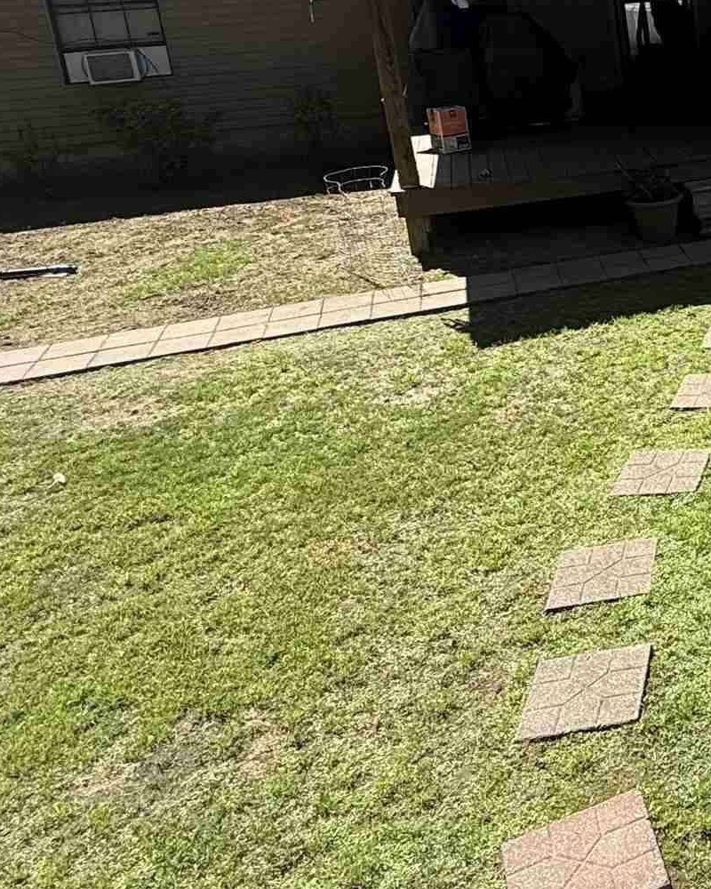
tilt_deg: -10.7
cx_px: 1005
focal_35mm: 42
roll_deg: +2.9
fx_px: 1105
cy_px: 169
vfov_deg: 41.8
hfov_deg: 27.4
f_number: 2.2
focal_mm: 2.22
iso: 50
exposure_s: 1/625
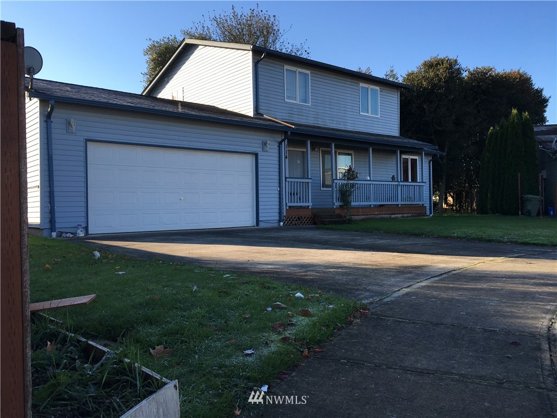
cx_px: 278
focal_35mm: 29
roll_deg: +0.7
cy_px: 209
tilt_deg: -0.2
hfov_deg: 61.7
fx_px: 467
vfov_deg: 48.2
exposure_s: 1/582
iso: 25
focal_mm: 4.15
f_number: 2.2
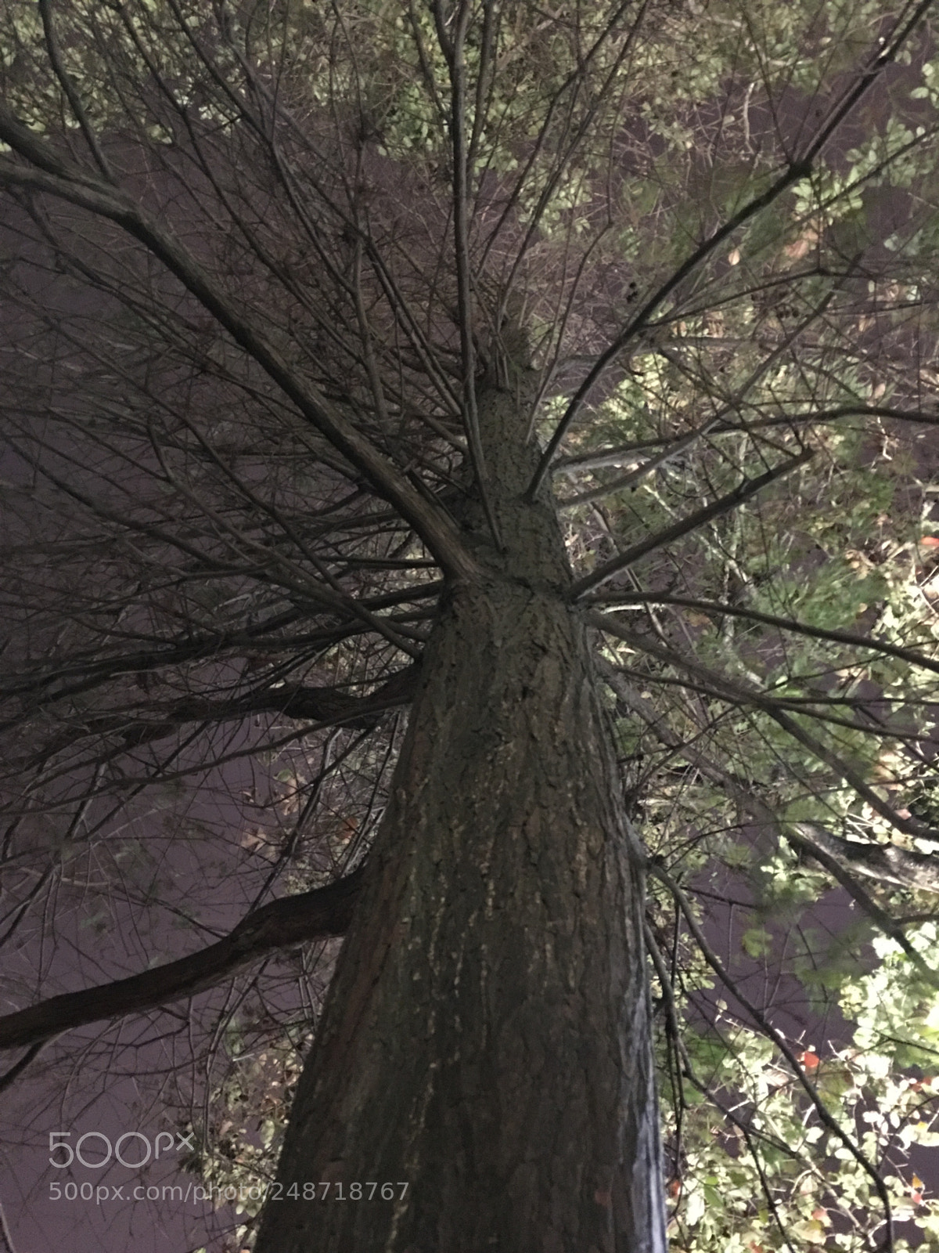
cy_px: 626
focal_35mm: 29
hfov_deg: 48.2
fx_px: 1049
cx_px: 470
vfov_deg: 61.7
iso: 200
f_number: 2.2
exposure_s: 1/4
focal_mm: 4.15
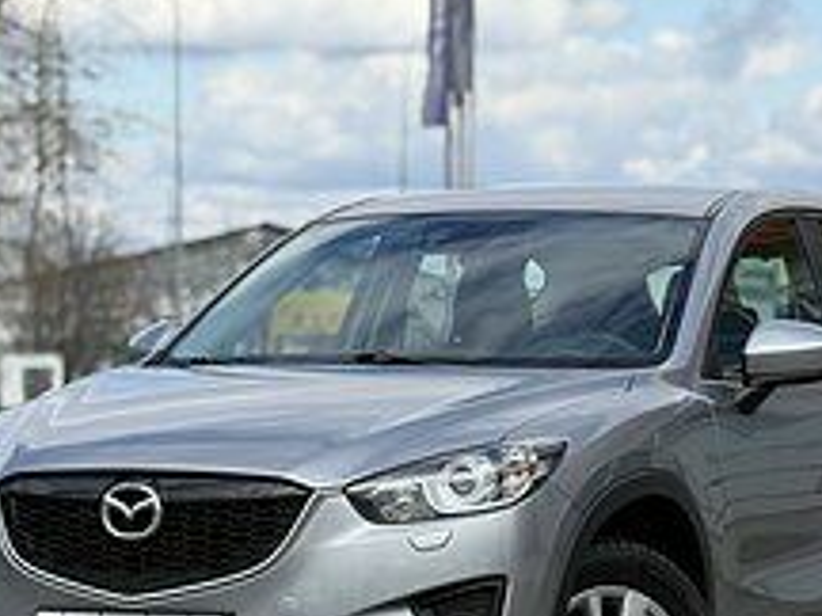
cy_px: 485
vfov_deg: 7.5
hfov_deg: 10.0
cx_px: 468
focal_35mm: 198
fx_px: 4702
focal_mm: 15.66
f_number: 2.8
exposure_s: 1/977
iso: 50
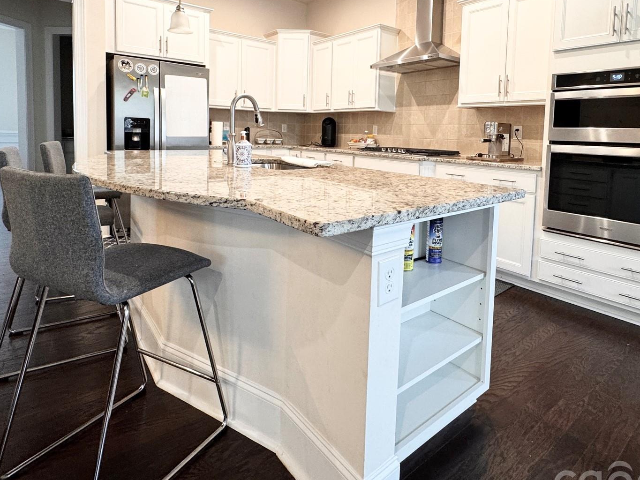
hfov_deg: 78.7
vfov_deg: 61.8
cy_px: 158
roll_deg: -2.3
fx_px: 388
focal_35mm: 21
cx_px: 356
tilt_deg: -4.4
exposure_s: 1/60
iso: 160
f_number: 2.2
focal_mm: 2.22
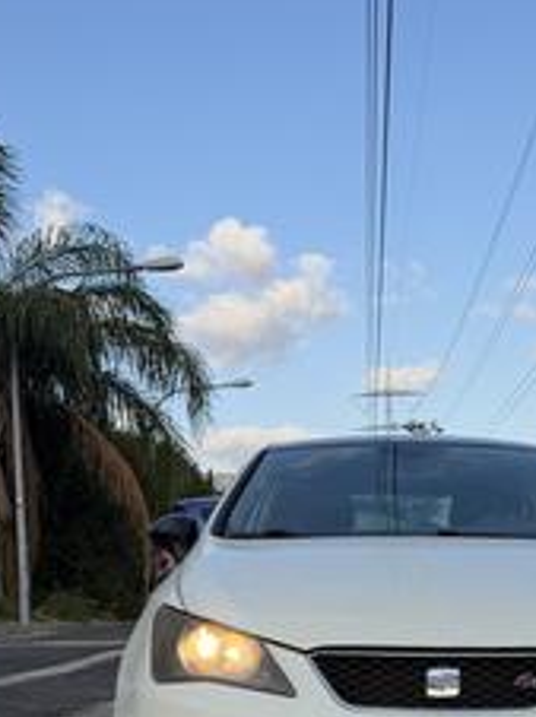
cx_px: 374
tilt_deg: -2.5
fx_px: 1055
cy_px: 622
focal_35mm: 51
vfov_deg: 35.7
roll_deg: +1.8
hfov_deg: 28.3
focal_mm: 6.76
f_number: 1.78
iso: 80
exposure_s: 1/2299
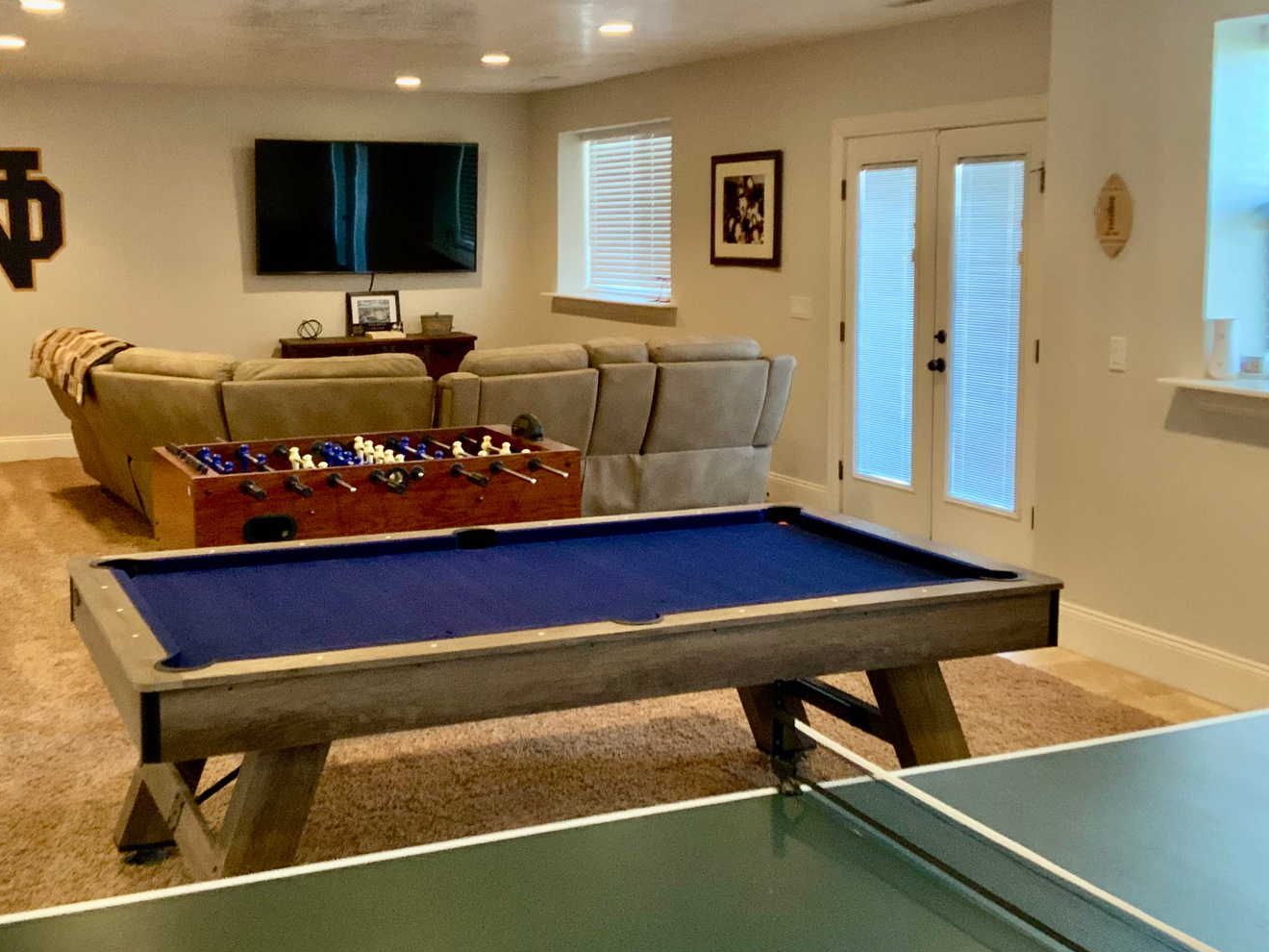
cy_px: 415
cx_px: 532
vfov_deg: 32.1
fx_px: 1650
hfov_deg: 41.9
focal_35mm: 45
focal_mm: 3
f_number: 1.8
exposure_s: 1/60
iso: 250
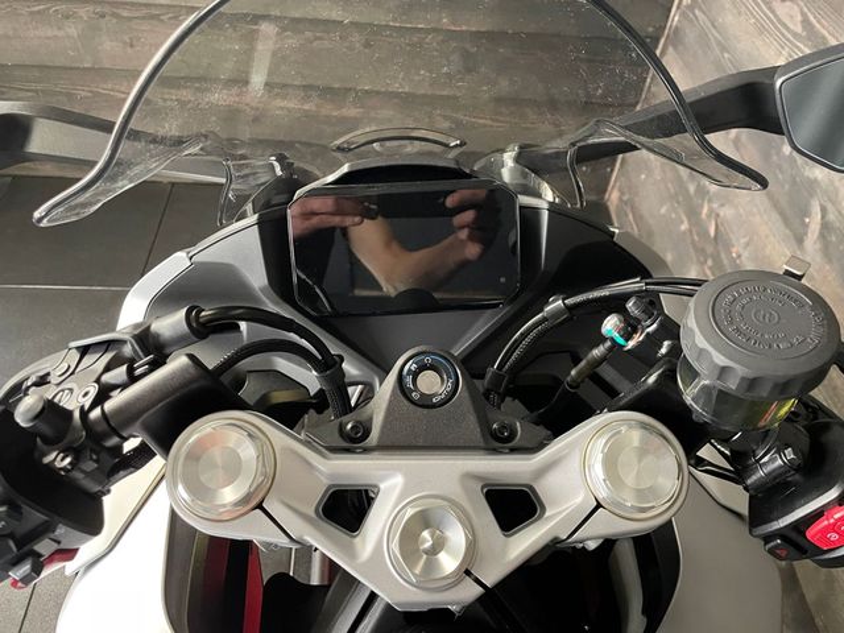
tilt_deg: -47.3
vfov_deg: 53.1
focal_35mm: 26
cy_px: 316
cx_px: 422
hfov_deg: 67.3
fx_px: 634
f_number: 1.6
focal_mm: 4.2
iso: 500
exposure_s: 1/50
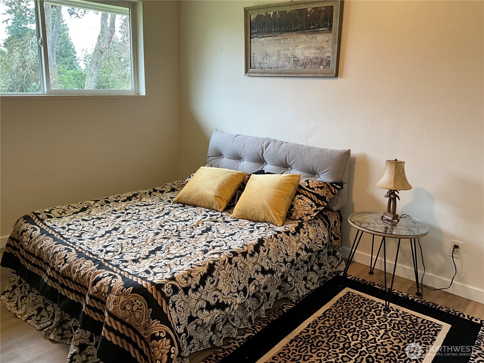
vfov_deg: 48.2
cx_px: 242
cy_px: 182
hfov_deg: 61.7
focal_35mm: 29
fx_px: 405
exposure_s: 1/60
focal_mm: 3
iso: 80
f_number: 1.8
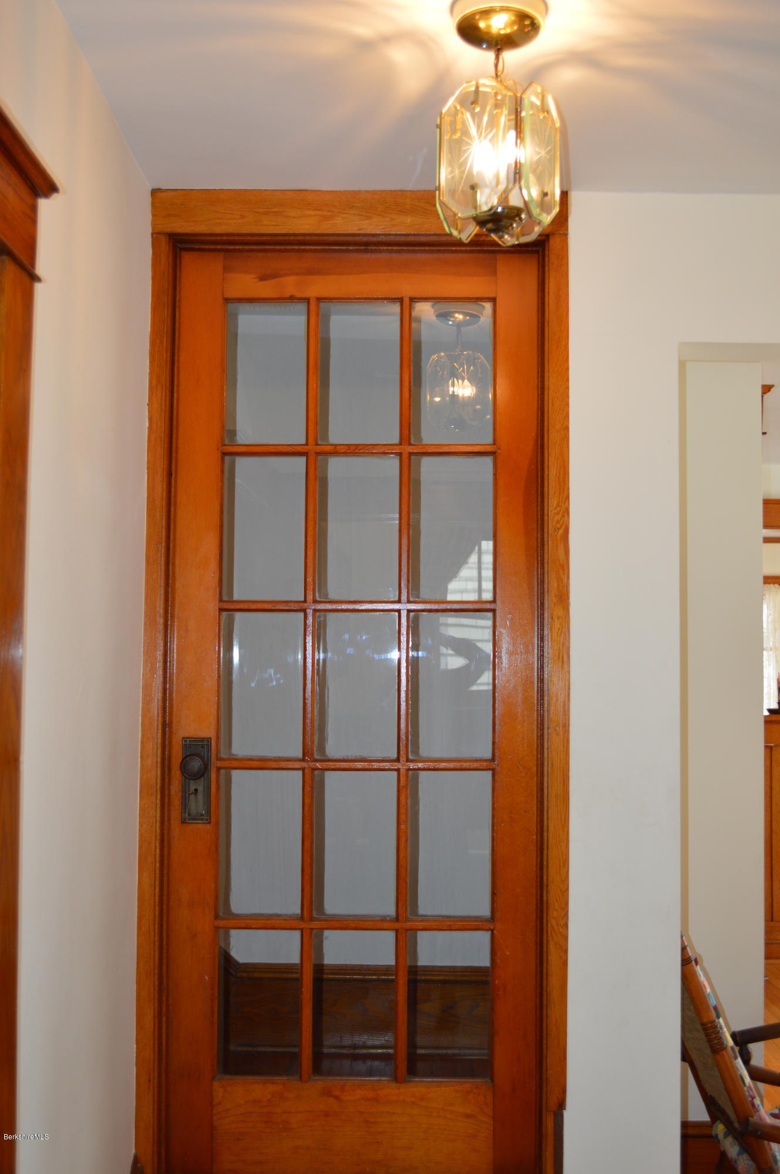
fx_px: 1173
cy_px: 587
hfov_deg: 36.8
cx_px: 390
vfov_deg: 53.2
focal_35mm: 36
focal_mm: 24
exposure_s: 1/60
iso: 400
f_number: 4
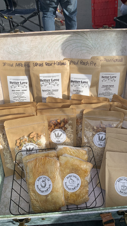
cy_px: 112
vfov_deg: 66.1
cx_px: 64
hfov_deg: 40.2
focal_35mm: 29
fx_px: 174
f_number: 1.8
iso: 25
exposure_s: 1/1350
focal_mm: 4.25
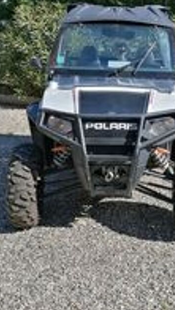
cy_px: 155
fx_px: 421
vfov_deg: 40.6
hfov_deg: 23.4
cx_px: 115
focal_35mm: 51
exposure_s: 1/1086
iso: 50
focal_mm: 5.4
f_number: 1.8
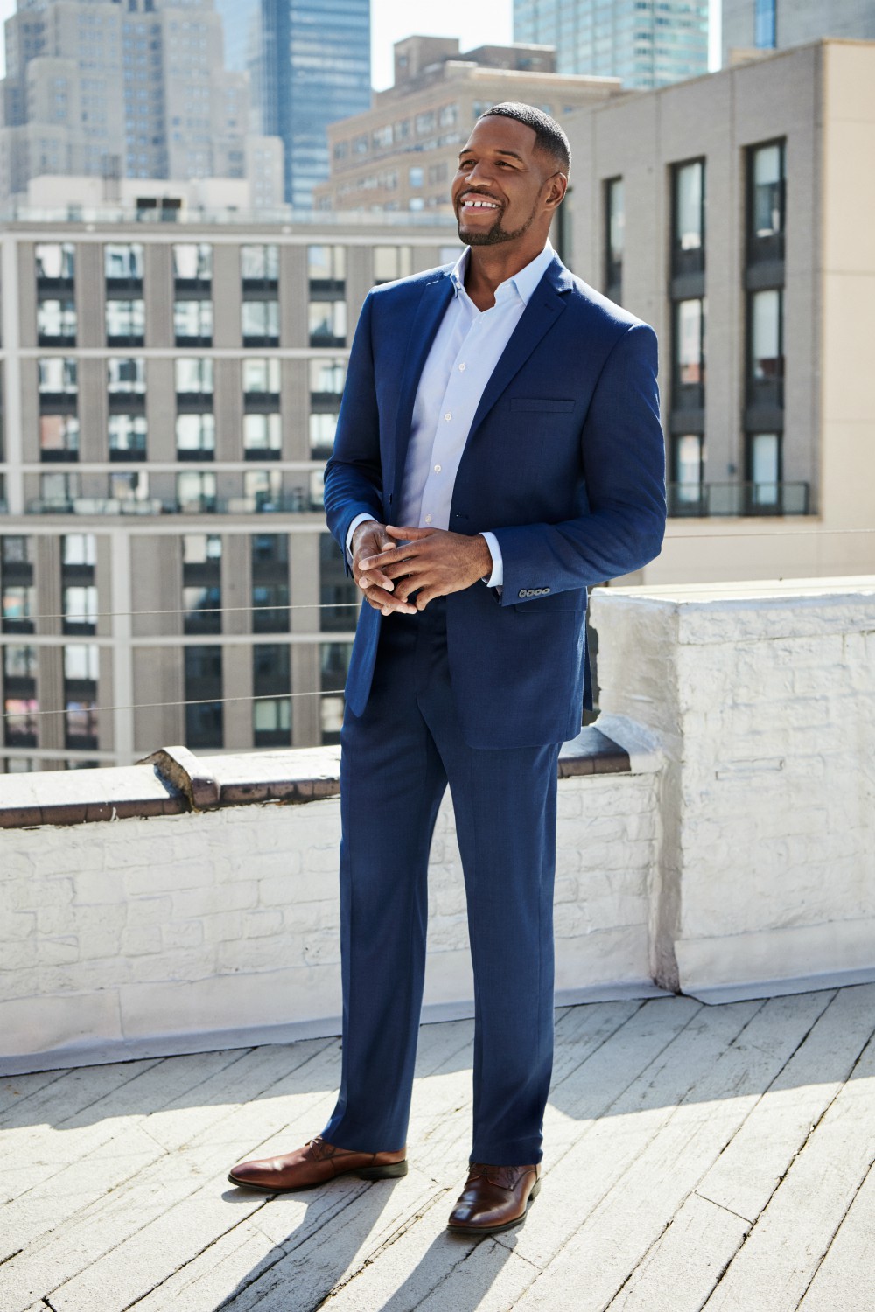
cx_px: 438
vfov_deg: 32.4
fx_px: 2260
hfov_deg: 21.9
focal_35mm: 62
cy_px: 656
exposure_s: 1/640
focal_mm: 62
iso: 400
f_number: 5.6
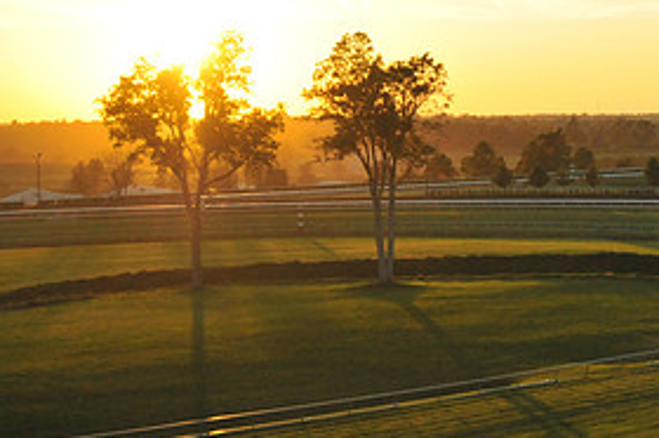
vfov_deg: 15.6
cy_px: 152
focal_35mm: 87
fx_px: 1591
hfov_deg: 22.6
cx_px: 640
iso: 1250
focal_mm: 28
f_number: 4
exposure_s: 1/4000
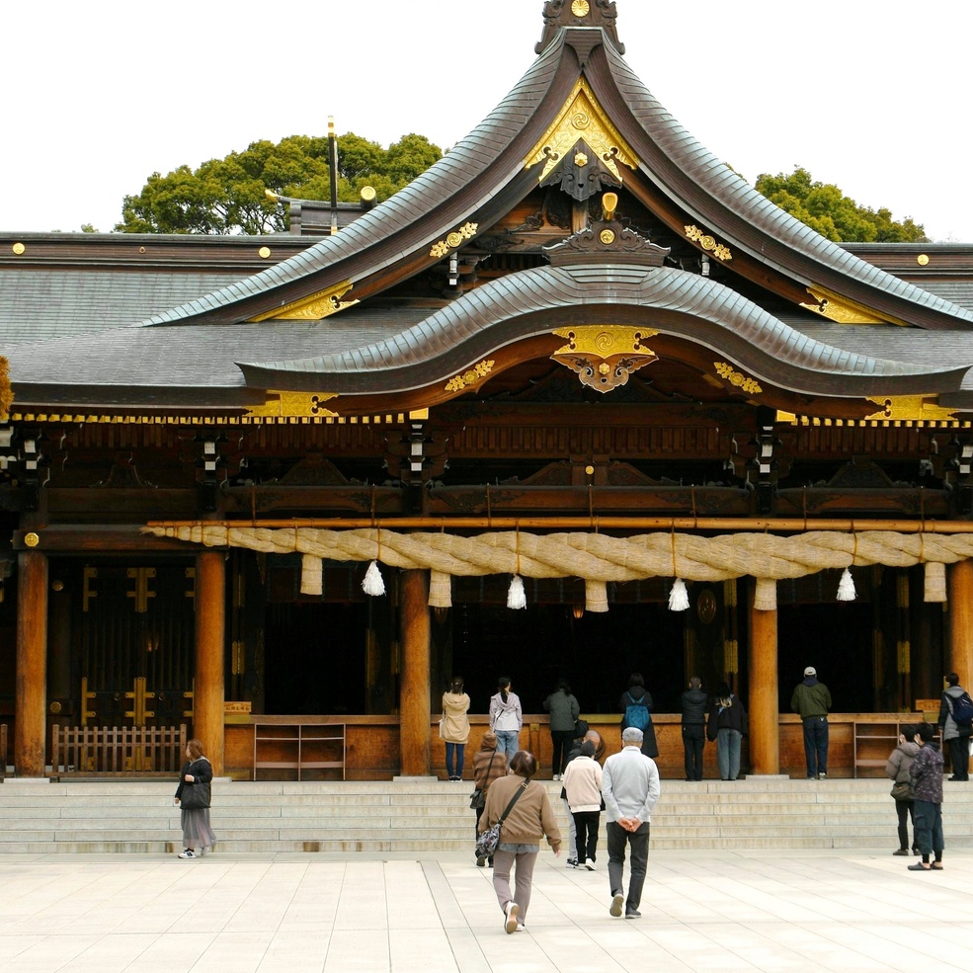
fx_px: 2194
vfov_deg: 25.0
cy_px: 501
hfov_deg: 24.9
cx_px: 623
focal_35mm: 69
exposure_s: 1/200
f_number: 7.1
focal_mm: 40
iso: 64
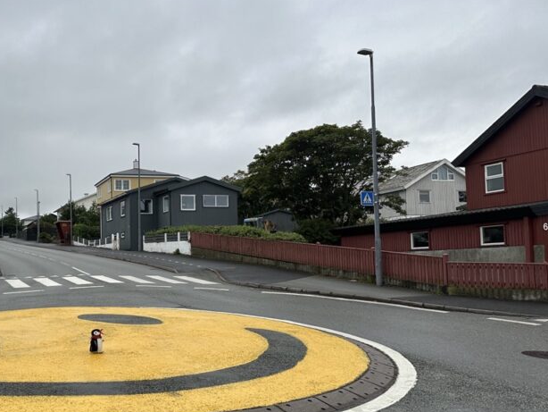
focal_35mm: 40
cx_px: 121
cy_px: 237
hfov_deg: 44.8
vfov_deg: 35.9
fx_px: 633
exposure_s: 1/1107
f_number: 1.78
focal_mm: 6.86
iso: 80
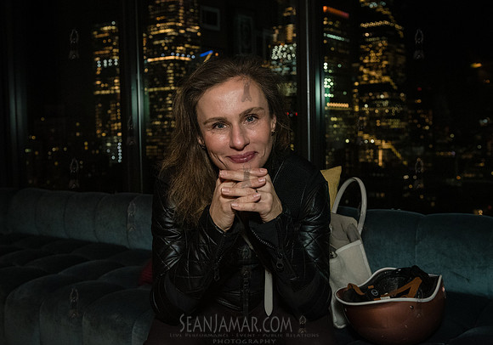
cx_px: 236
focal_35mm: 41
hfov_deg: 46.3
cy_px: 163
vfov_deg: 33.3
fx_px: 577
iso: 6400
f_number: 5
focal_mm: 35
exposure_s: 1/200
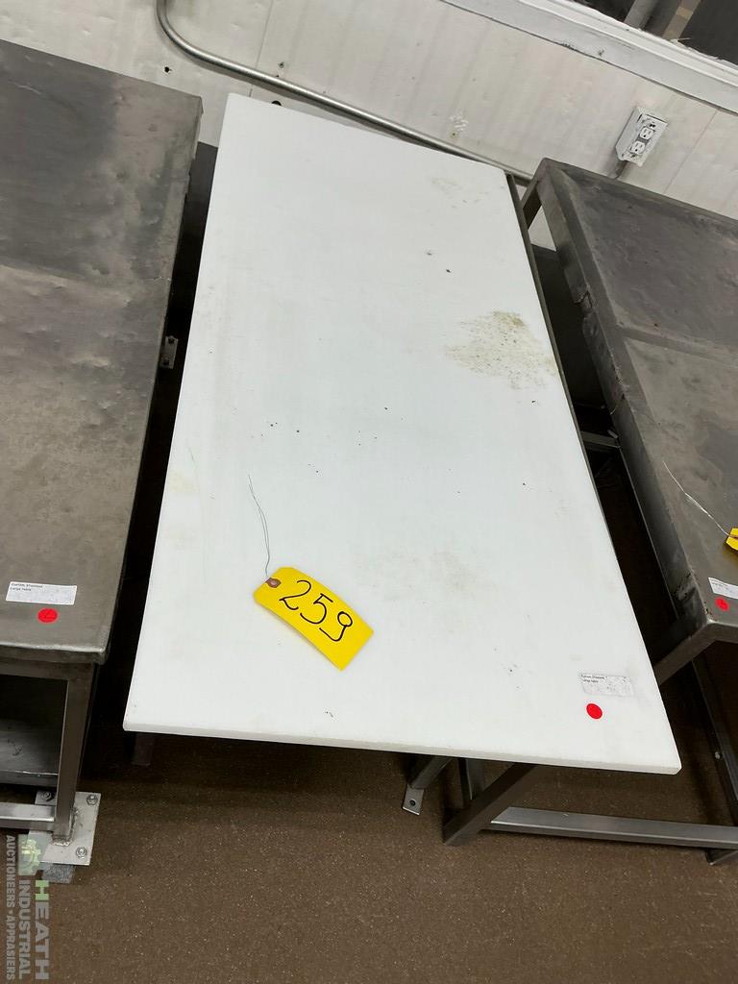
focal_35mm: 28
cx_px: 369
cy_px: 492
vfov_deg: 63.4
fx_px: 796
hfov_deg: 49.7
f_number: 1.8
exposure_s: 1/60
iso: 40
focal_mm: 3
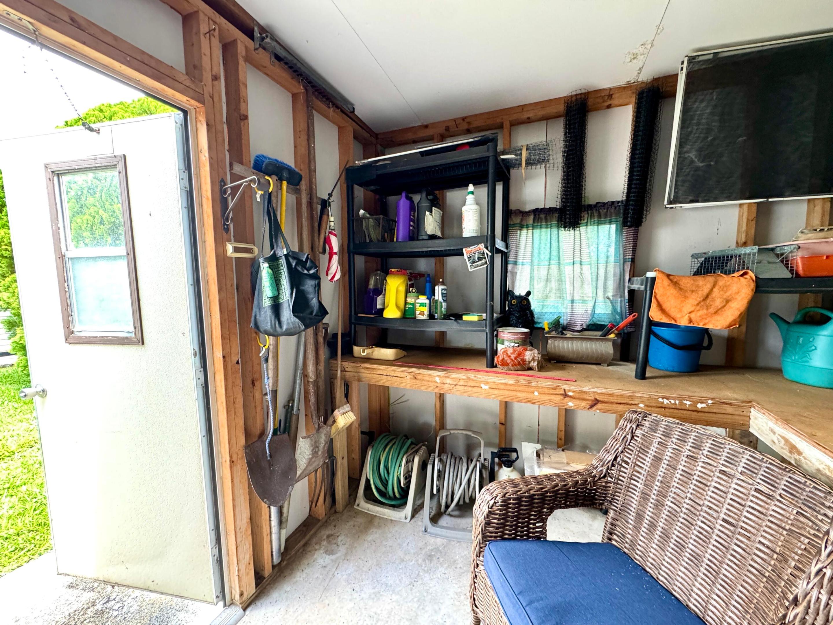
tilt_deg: -5.8
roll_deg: +0.8
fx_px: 337
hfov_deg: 102.1
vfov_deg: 85.7
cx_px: 416
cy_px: 312
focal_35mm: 14
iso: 320
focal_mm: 2.22
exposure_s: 1/98
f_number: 2.2
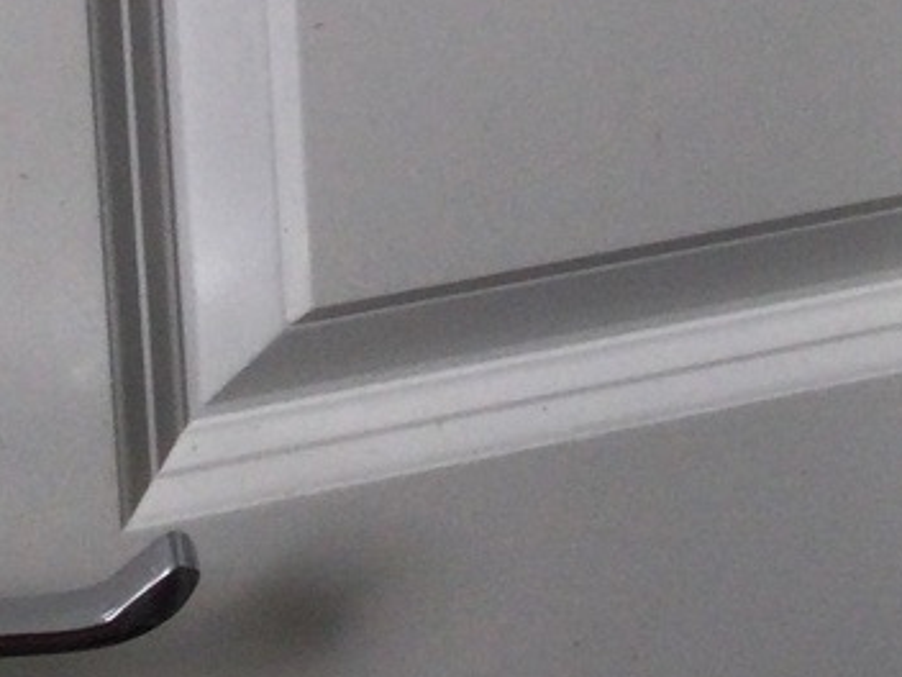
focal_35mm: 141
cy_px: -1280
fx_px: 3674
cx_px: 999
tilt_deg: -9.0
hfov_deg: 13.7
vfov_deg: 8.8
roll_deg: +0.1
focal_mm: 3.3
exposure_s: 1/100
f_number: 2.4
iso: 32
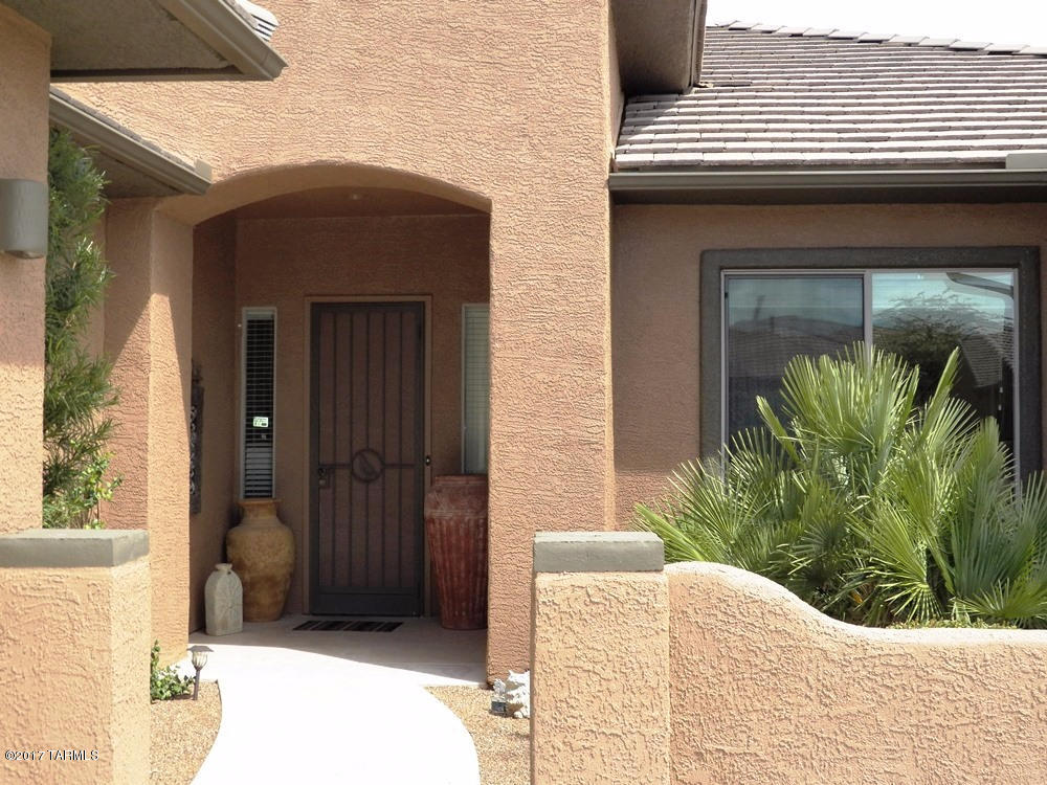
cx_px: 524
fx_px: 1331
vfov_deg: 32.9
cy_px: 392
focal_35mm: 44
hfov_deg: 42.9
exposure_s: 1/640
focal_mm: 7.9
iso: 125
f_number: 4
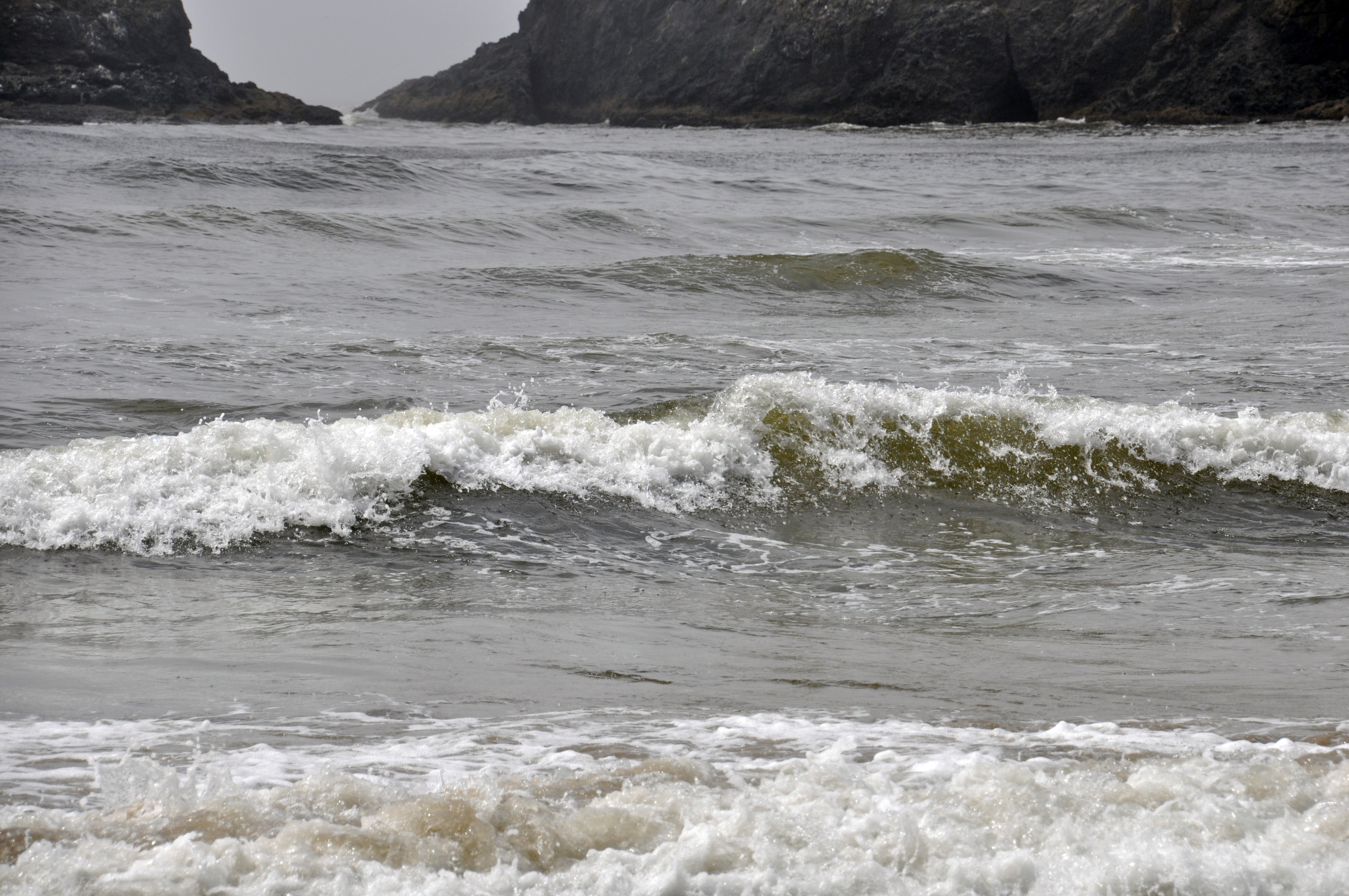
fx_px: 6737
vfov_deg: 7.6
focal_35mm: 180
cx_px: 674
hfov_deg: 11.4
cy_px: 448
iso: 200
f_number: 9
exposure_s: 1/320
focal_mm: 120
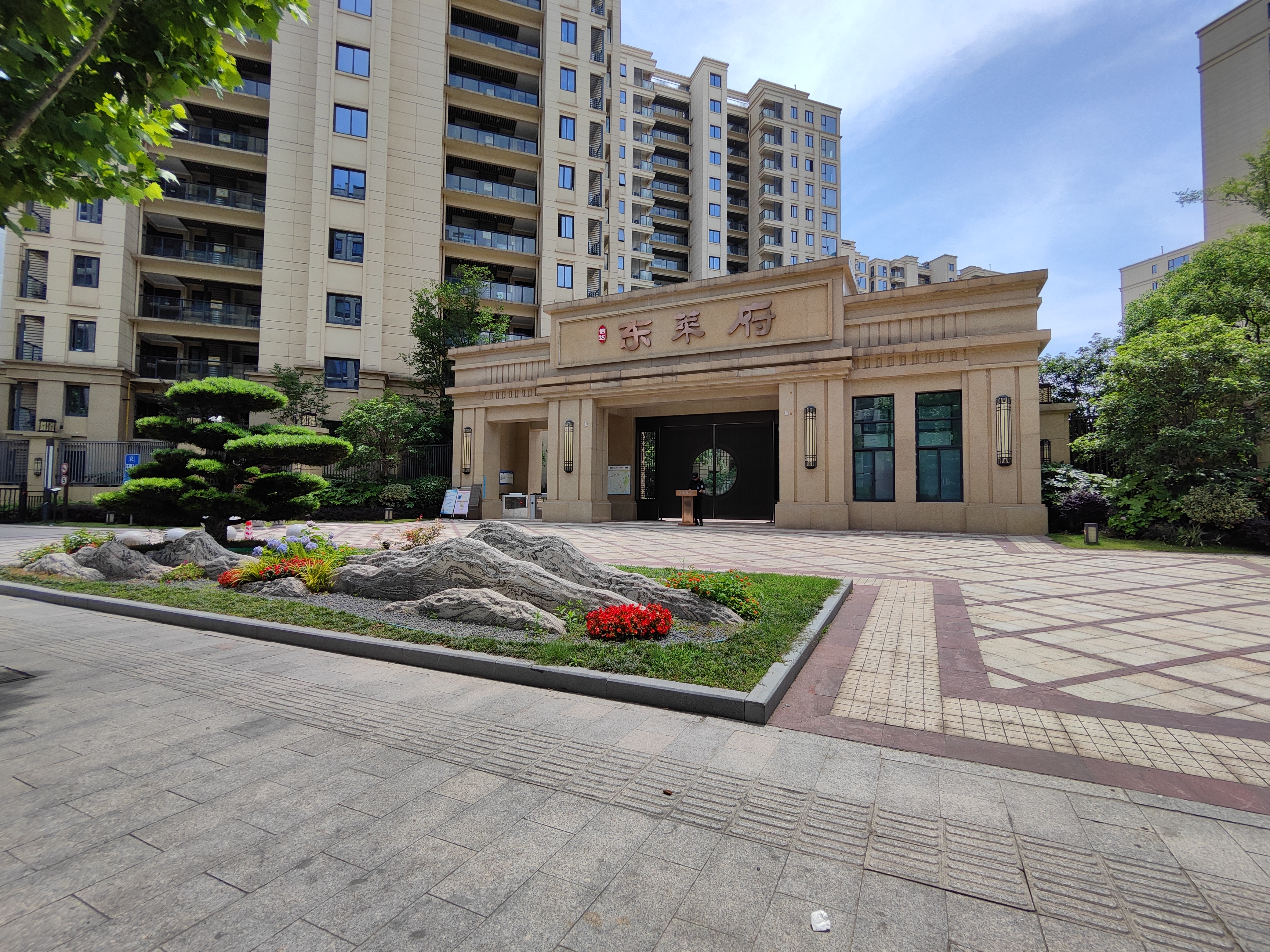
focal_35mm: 16
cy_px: 476
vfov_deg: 78.1
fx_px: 587
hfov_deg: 94.5
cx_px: 635
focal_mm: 2.13
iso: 50
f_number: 2.4
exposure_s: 1/1122
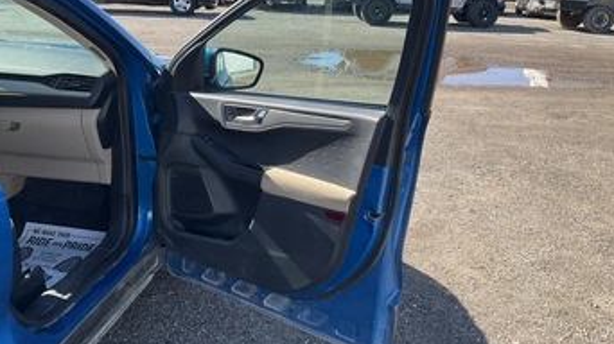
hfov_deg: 53.9
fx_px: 602
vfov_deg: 31.9
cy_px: 145
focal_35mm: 37
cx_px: 271
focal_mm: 3
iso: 25
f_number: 1.8
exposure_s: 1/599
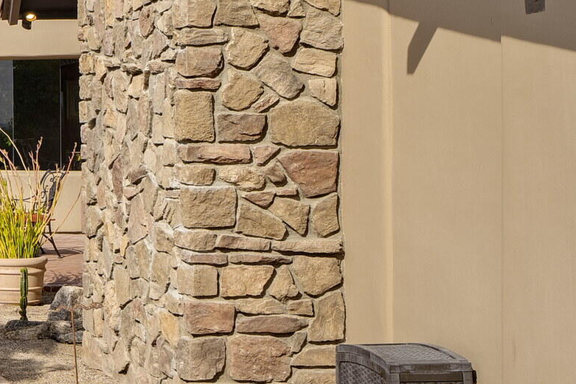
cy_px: 108
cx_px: -237
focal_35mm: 86
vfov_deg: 15.8
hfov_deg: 20.8
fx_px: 1376
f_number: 9
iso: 100
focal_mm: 24
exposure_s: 1/160
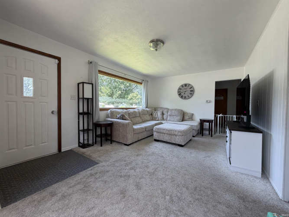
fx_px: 117
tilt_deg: -0.6
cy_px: 108
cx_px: 144
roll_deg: +0.2
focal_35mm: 14
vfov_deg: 85.7
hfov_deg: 102.1
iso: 125
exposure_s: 1/121
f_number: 2.2
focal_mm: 2.22
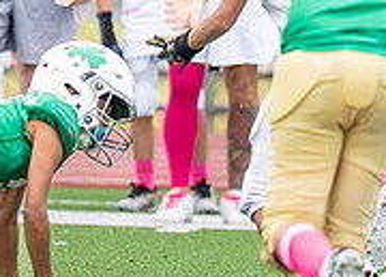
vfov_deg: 1.1
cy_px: -23
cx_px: -228
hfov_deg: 1.5
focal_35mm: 1320
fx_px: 14487
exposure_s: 1/1000
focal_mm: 200
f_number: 2.8
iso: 400
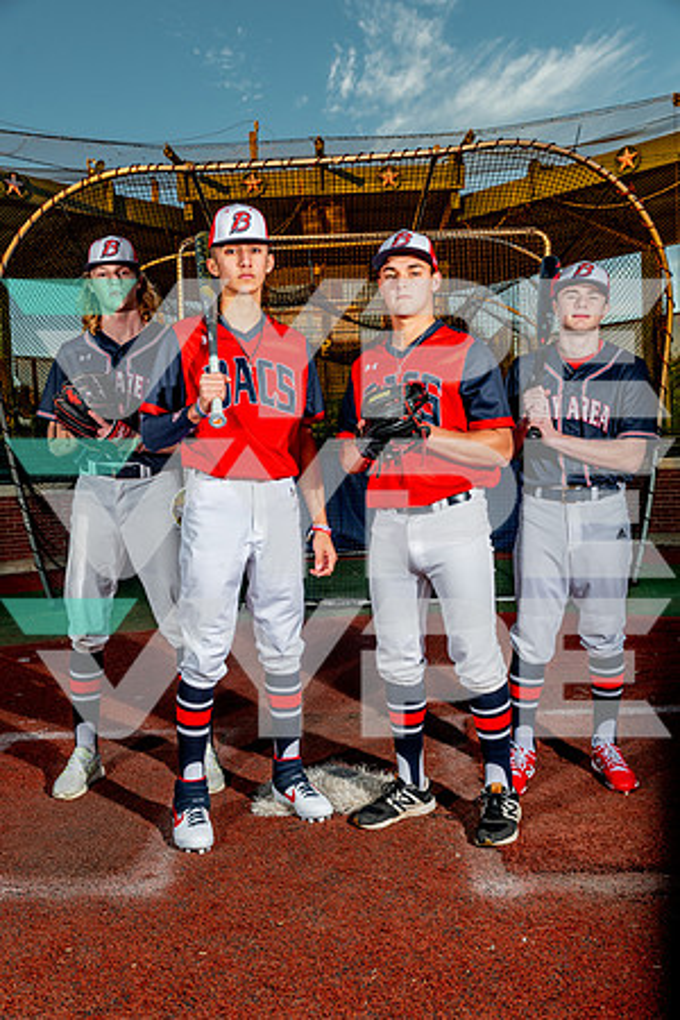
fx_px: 992
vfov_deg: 54.4
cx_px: 340
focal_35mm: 35
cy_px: 510
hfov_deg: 37.9
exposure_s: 1/250
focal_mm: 35
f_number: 6.3
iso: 125
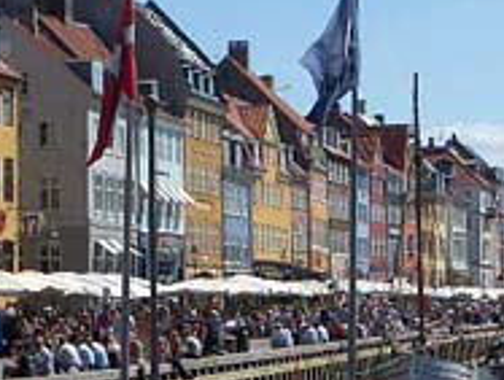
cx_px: 348
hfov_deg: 13.2
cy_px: 291
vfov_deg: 10.0
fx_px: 2174
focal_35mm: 149
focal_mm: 10.2
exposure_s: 1/500
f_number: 5.6
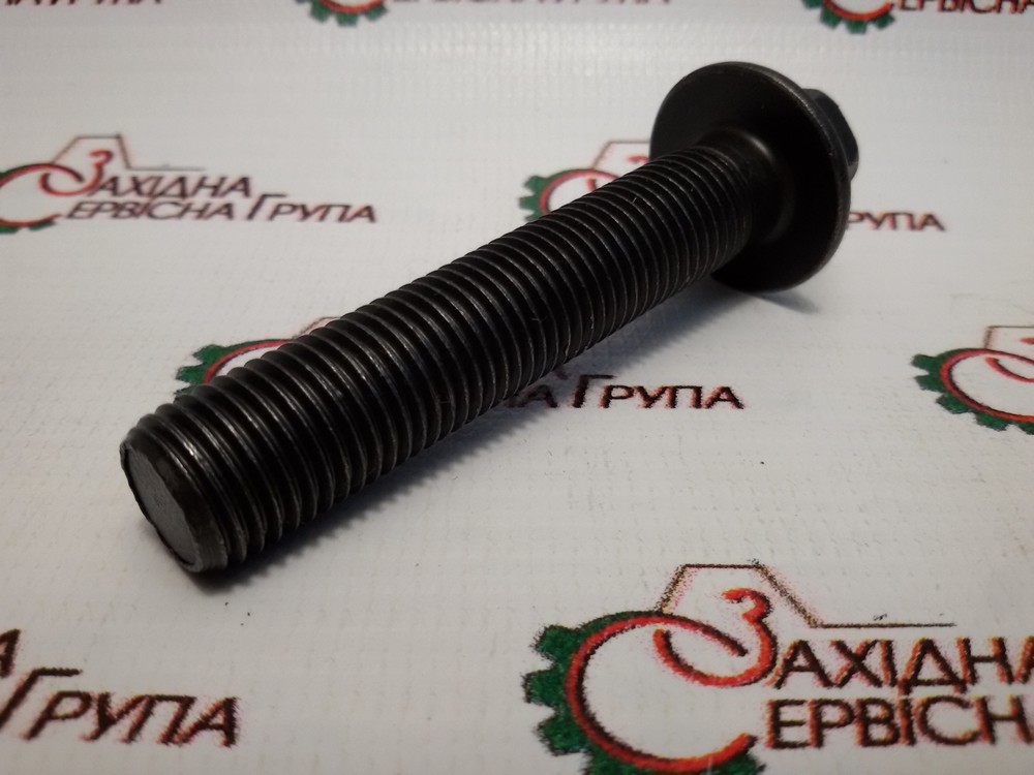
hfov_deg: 58.4
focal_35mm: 31
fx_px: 926
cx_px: 517
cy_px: 388
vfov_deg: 45.4
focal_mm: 2.93
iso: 80
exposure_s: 1/100
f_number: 2.4
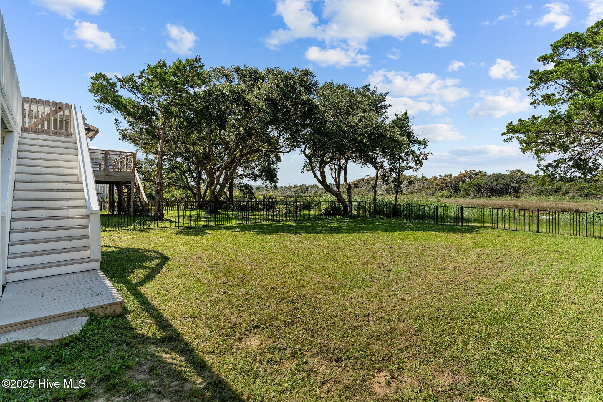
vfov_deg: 70.4
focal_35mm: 17
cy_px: 201
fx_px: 285
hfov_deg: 93.3
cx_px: 302
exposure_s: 1/800
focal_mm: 17
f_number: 4
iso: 100
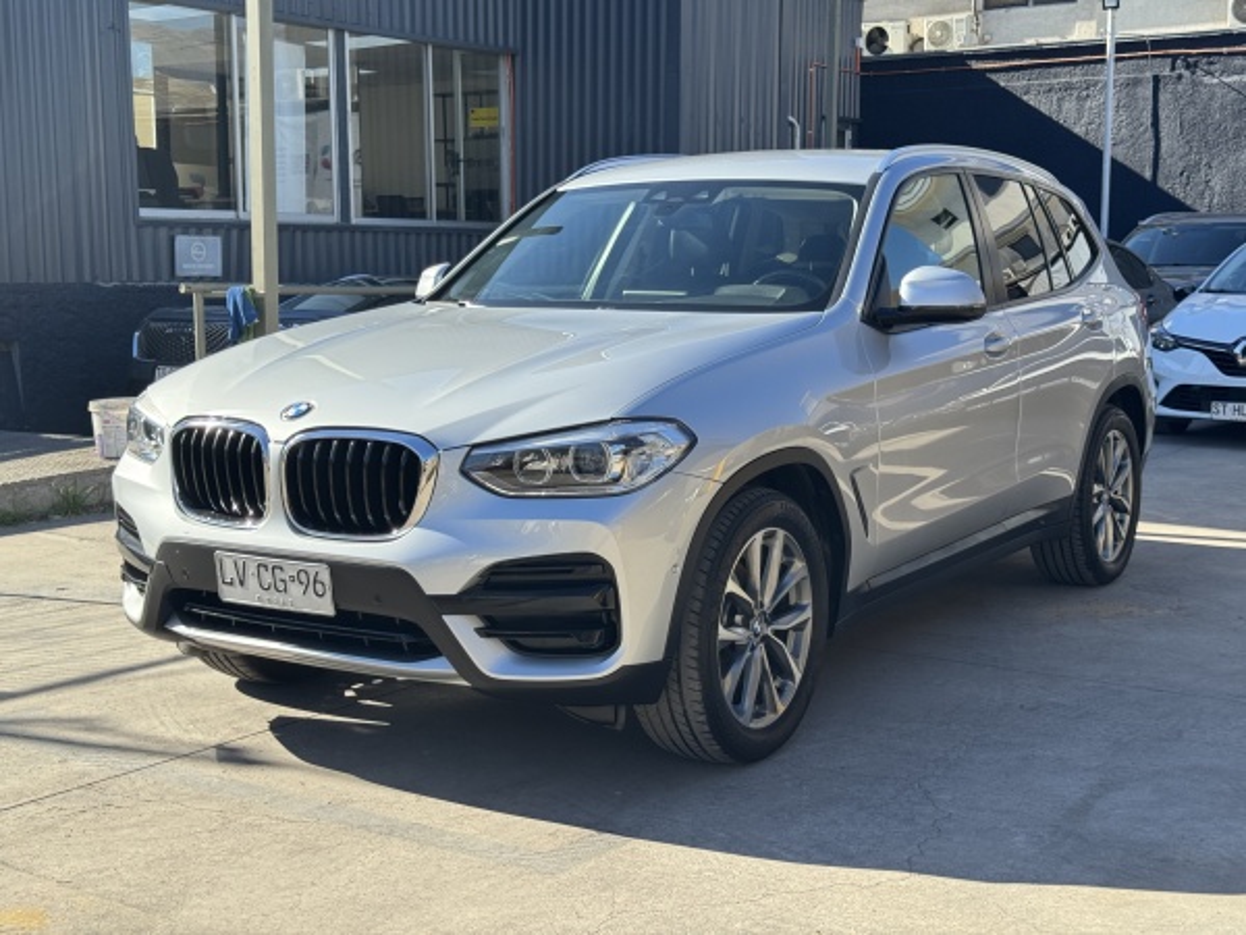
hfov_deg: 39.7
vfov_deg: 30.3
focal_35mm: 48
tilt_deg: -6.6
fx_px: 1728
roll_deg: +0.1
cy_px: 468
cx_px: 623
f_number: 1.78
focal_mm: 6.76
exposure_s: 1/1427
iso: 64
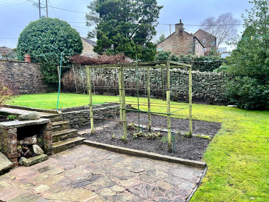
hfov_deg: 67.3
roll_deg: +2.7
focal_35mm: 26
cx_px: 134
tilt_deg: -2.7
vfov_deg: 53.1
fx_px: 202
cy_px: 101
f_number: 1.5
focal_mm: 5.7
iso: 64
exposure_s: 1/134
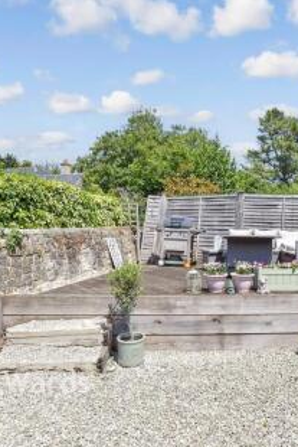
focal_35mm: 23
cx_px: 196
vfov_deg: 76.1
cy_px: 226
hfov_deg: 54.2
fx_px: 285
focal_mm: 10
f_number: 8
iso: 320
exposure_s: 1/800
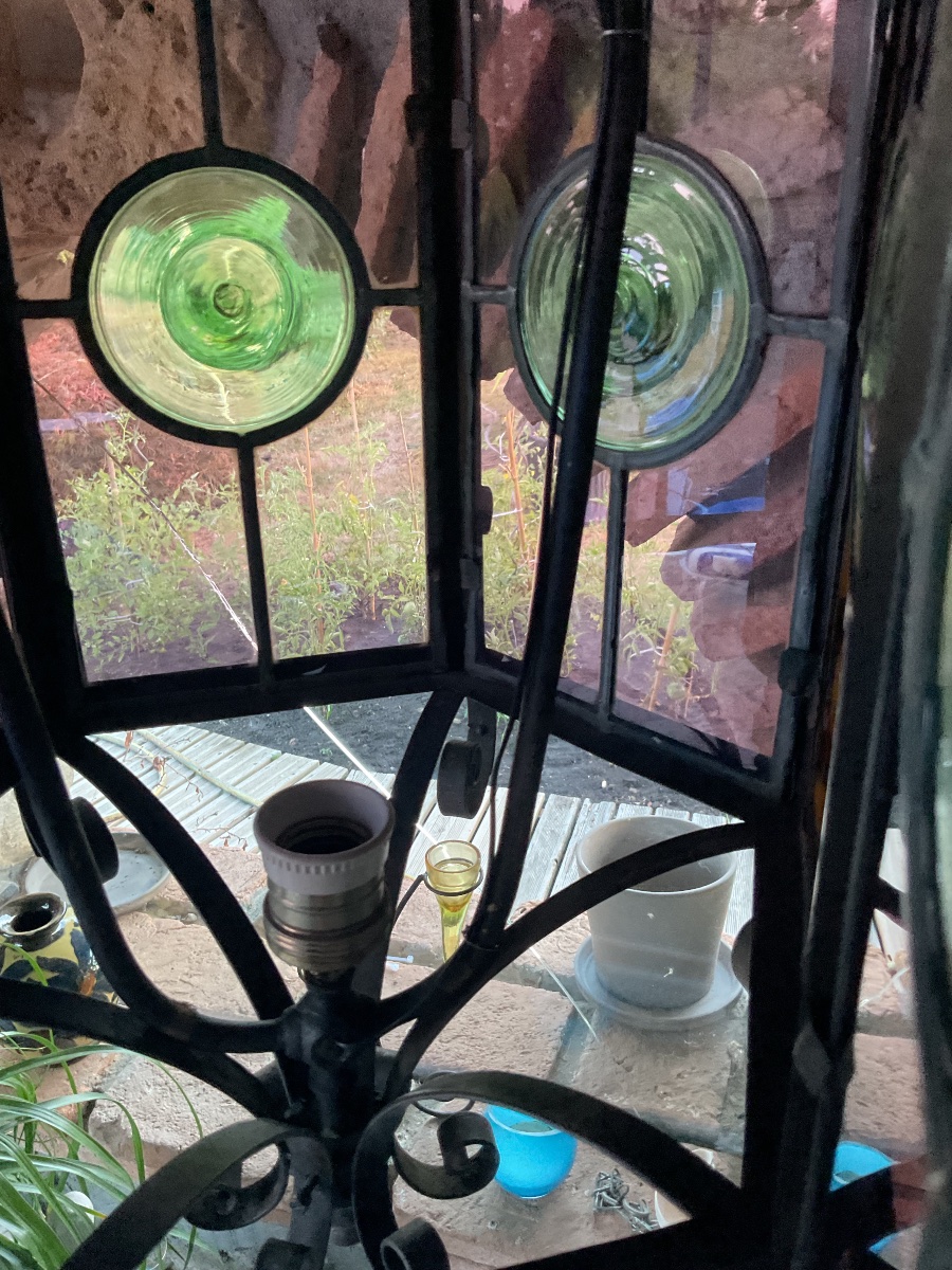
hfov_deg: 48.2
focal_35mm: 29
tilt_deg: -22.7
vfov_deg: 61.7
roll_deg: +3.3
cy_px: 635
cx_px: 476
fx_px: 1063
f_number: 1.8
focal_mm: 3
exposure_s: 1/60
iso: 200
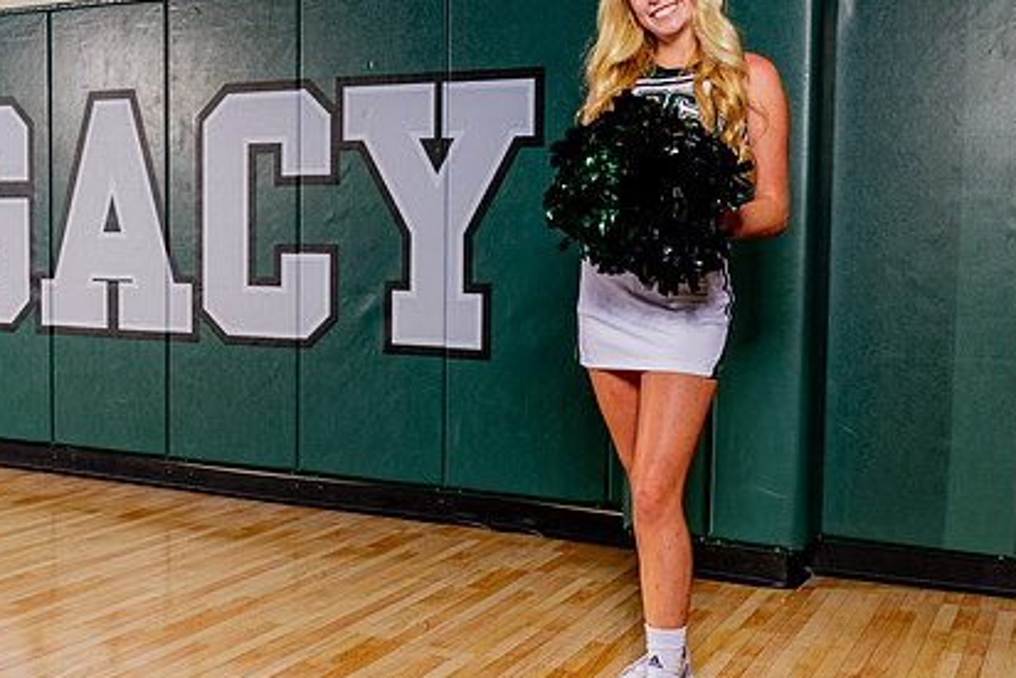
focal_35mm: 43
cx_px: 505
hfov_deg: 45.4
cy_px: 306
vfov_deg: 31.2
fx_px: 1214
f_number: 9
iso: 200
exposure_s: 1/250
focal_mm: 24
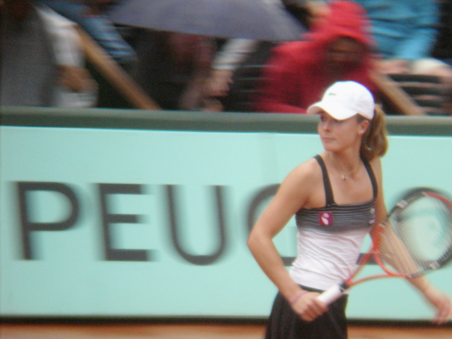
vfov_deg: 14.1
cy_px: 170
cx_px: 226
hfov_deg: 18.7
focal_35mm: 105
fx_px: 1371
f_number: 4.9
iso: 400
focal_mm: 17.4
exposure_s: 1/25
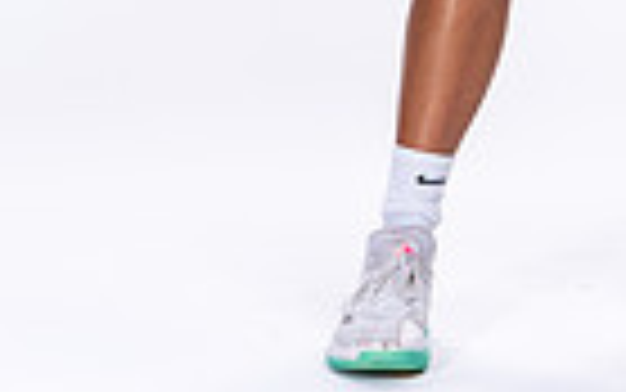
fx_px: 5786
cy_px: -541
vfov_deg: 3.8
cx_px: 486
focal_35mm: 339
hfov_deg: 6.2
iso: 400
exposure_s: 1/250
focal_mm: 103
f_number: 5.6
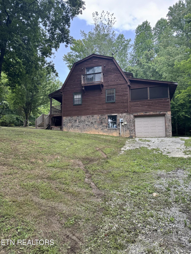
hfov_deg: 56.8
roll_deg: -0.8
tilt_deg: +9.0
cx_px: 96
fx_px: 177
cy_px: 127
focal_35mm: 24
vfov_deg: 71.6
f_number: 1.78
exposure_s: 1/387
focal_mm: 6.76
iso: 80
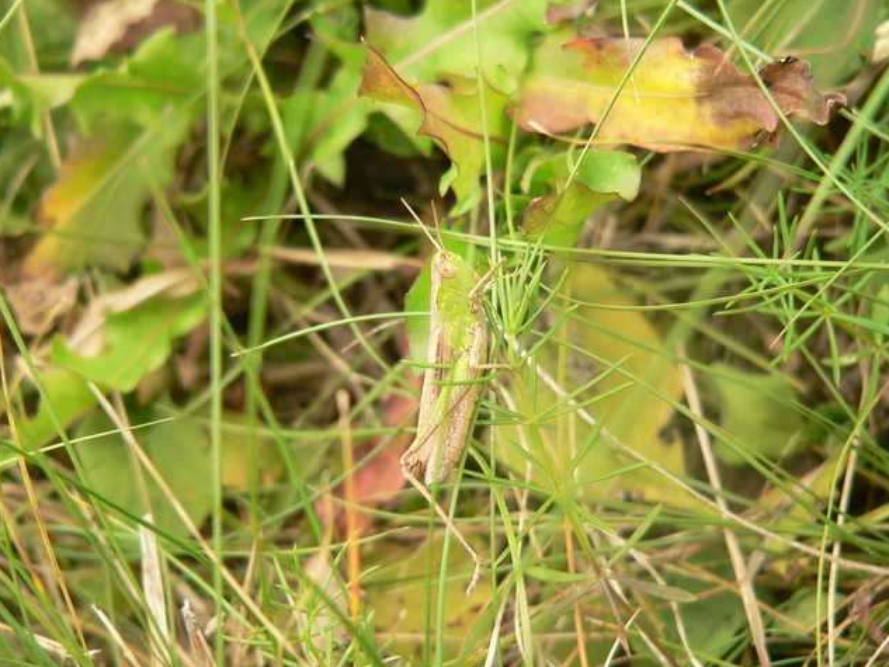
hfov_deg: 22.2
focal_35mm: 88
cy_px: 334
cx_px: 442
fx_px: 2260
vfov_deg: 16.8
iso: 100
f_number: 3.3
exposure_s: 1/125
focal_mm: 14.5
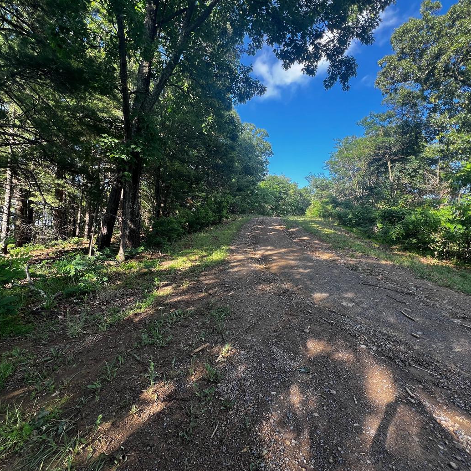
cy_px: 230
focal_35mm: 16
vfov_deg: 87.4
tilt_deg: +3.6
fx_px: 246
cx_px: 241
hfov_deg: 87.4
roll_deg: -3.3
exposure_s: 1/145
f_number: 1.8
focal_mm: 1.57
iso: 32
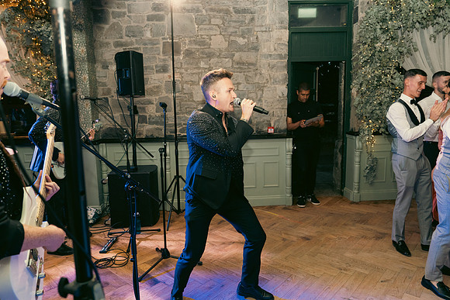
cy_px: 150
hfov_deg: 73.7
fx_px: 300
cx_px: 225
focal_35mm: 24
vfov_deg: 53.2
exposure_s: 1/160
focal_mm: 24
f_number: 3.5
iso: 2500
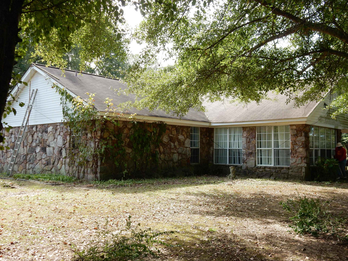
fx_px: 362
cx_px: 174
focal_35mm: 36
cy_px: 130
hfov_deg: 51.4
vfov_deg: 39.7
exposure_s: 1/160
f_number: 4
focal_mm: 6.4
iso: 125
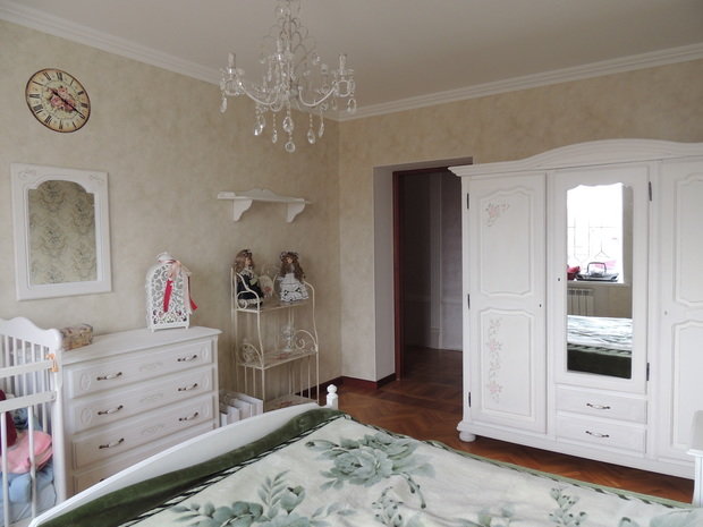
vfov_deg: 56.8
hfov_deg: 71.6
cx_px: 352
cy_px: 264
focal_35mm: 24
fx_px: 487
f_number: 3
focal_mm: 4.3
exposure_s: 1/30
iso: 180
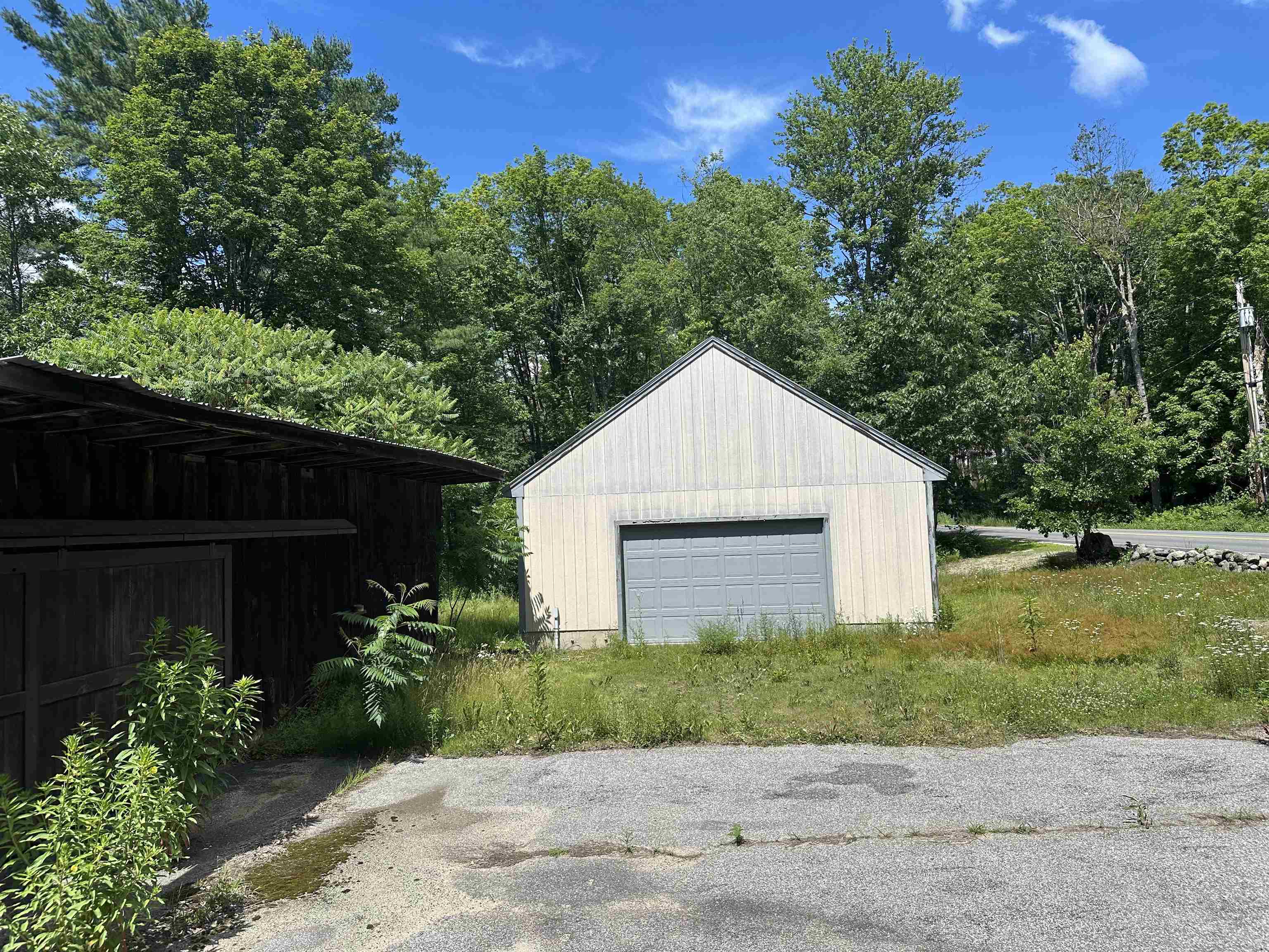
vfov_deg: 56.8
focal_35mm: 24
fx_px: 880
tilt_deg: +2.9
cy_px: 476
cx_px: 634
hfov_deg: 71.6
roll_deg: +2.1
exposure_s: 1/4348
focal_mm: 6.86
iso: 80
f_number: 1.78
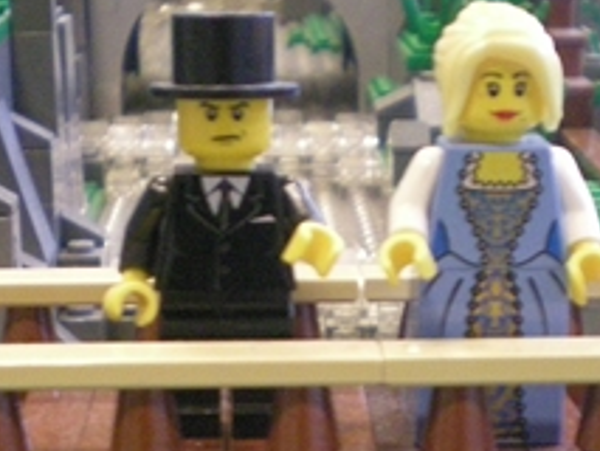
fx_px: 1977
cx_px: 285
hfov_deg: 17.3
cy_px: 524
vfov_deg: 12.7
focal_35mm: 114
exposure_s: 1/7.5
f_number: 3.1
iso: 400
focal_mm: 6.3
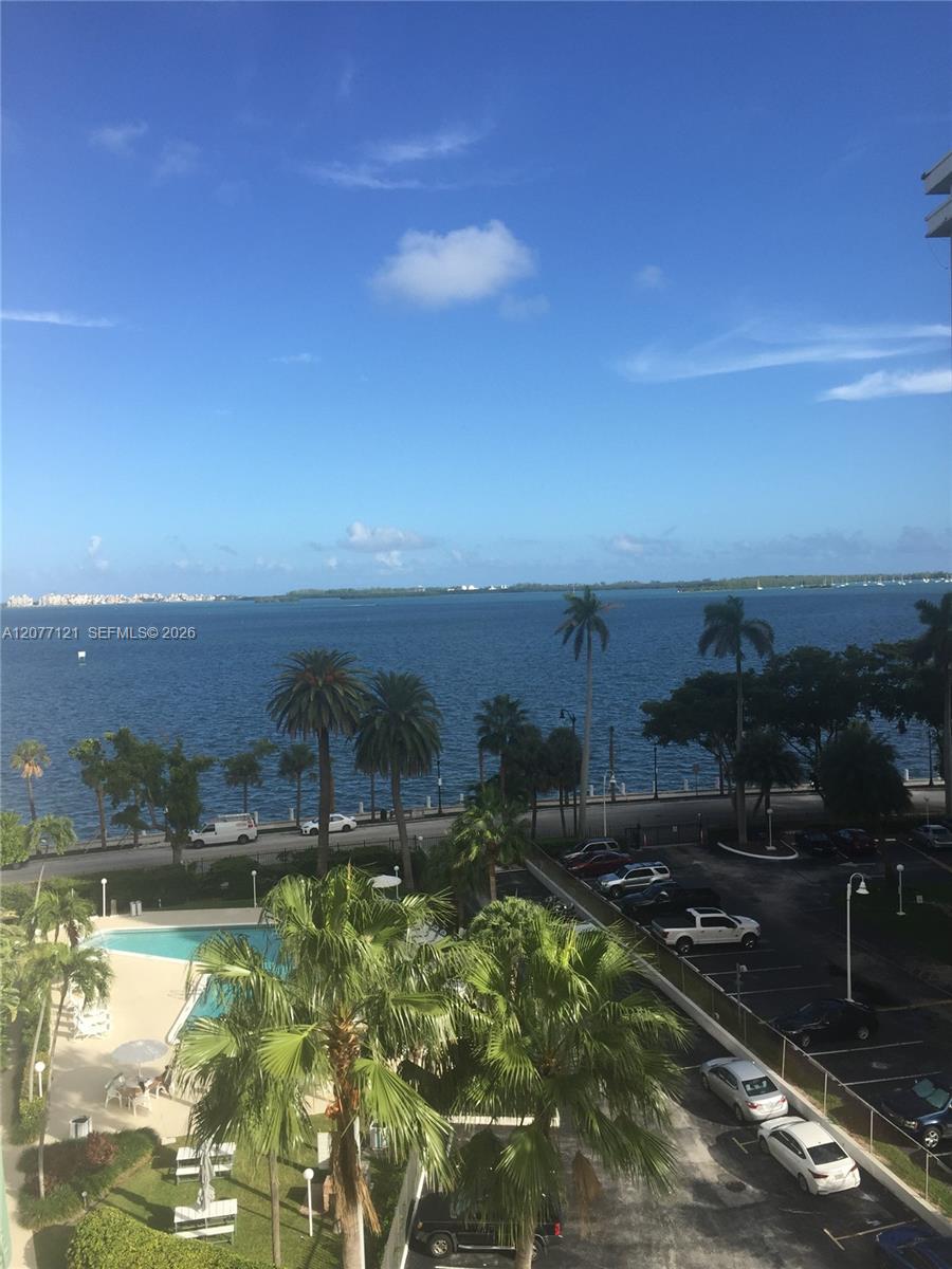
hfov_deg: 48.2
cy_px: 634
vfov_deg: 61.7
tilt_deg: -1.4
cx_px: 476
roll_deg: +2.0
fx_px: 1063
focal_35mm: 29
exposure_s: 1/1883
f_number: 2.2
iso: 32
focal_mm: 4.15
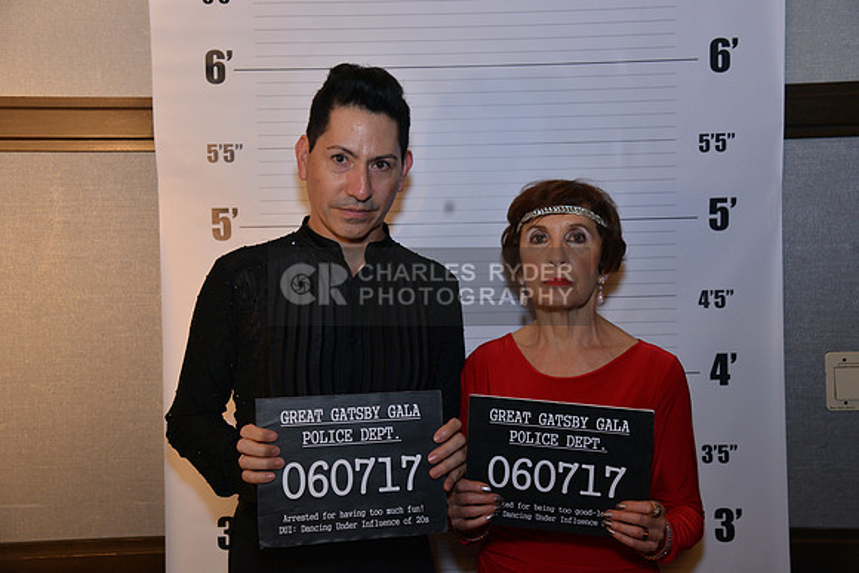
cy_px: 286
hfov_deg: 44.5
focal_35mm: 44
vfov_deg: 30.5
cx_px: 430
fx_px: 1050
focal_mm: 44
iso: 1000
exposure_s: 1/250
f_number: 5
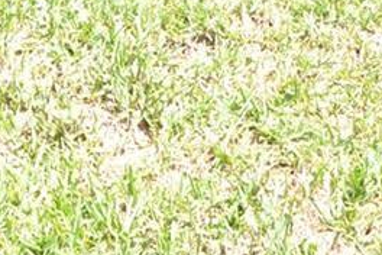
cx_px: 65
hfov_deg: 22.0
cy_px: -497
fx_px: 966
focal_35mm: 91
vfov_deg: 10.7
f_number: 11
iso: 100
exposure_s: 1/20
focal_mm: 10
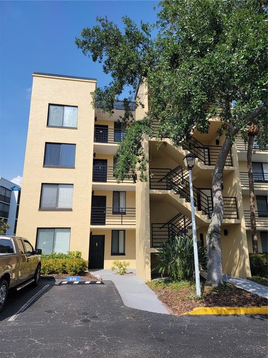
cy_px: 179
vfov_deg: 71.6
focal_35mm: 24
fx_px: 248
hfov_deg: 56.8
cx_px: 134
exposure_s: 1/1016
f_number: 1.8
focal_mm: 6.7
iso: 16
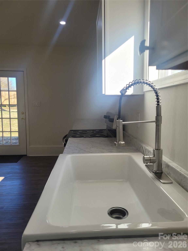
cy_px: 126
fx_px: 188
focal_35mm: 26
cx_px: 94
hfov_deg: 53.1
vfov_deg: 67.3
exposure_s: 1/312
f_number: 1.8
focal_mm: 5.4
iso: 40
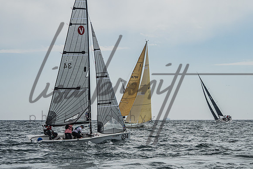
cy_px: 78
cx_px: 117
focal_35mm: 118
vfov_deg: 11.6
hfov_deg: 17.3
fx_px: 830
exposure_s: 1/3200
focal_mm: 95
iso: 400
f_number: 6.3
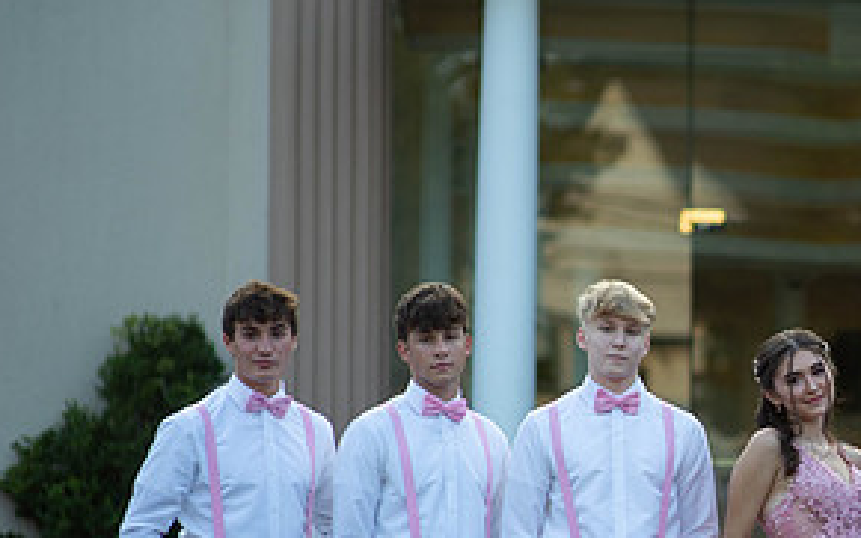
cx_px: 852
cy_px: 520
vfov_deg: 7.5
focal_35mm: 173
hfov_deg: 12.0
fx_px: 4058
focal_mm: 85
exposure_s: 1/1000
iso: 250
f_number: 2
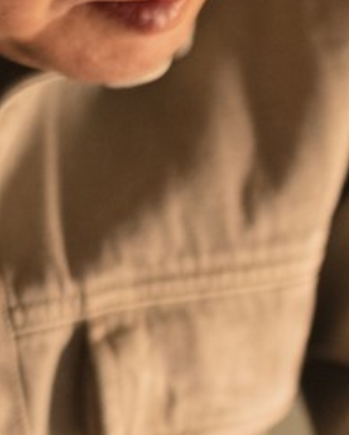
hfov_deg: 6.3
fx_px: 3146
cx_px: 128
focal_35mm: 244
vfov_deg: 7.9
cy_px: 277
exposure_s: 1/160
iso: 1000
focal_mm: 35
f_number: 1.6
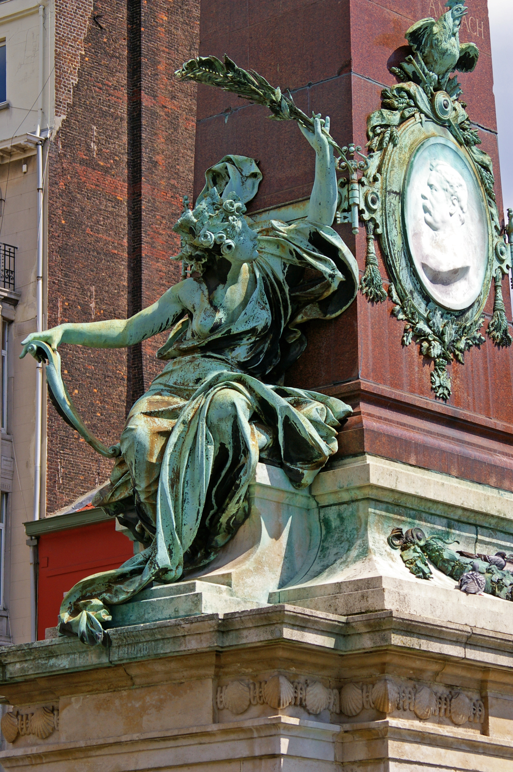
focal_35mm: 132
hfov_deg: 10.4
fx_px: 2826
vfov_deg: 15.5
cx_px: 256
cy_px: 386
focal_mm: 88
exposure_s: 1/350
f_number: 8
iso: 200
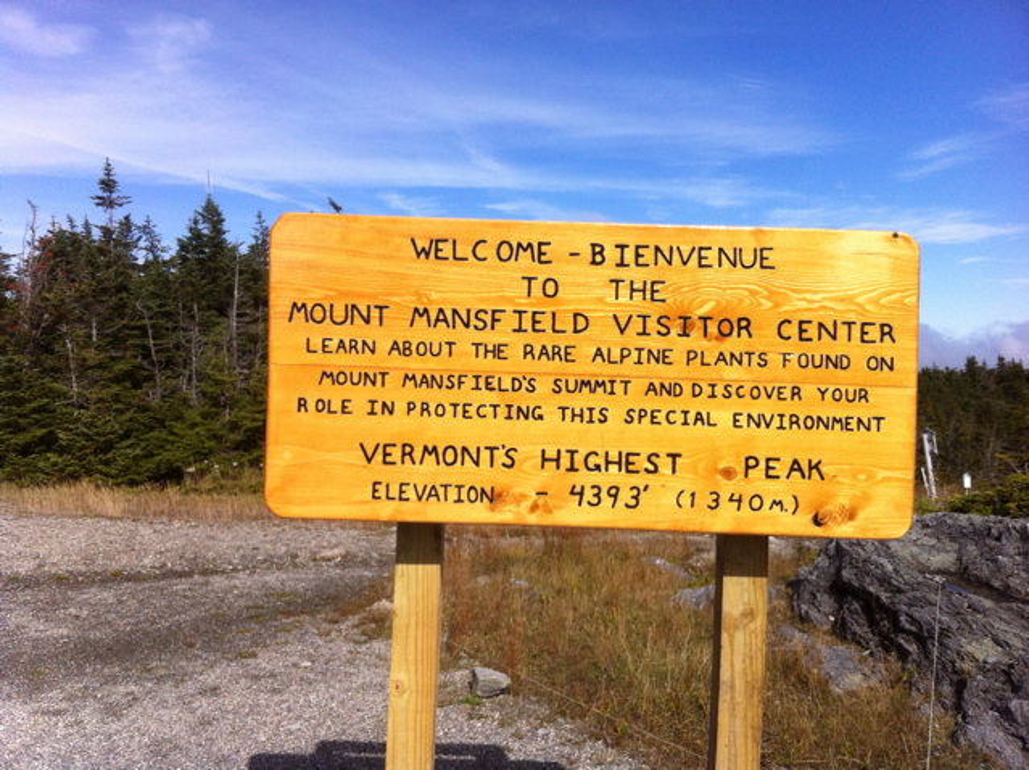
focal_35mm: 35
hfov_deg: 52.7
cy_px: 385
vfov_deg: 40.6
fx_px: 1039
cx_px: 514
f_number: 2.8
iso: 80
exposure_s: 1/2011
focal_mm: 3.85
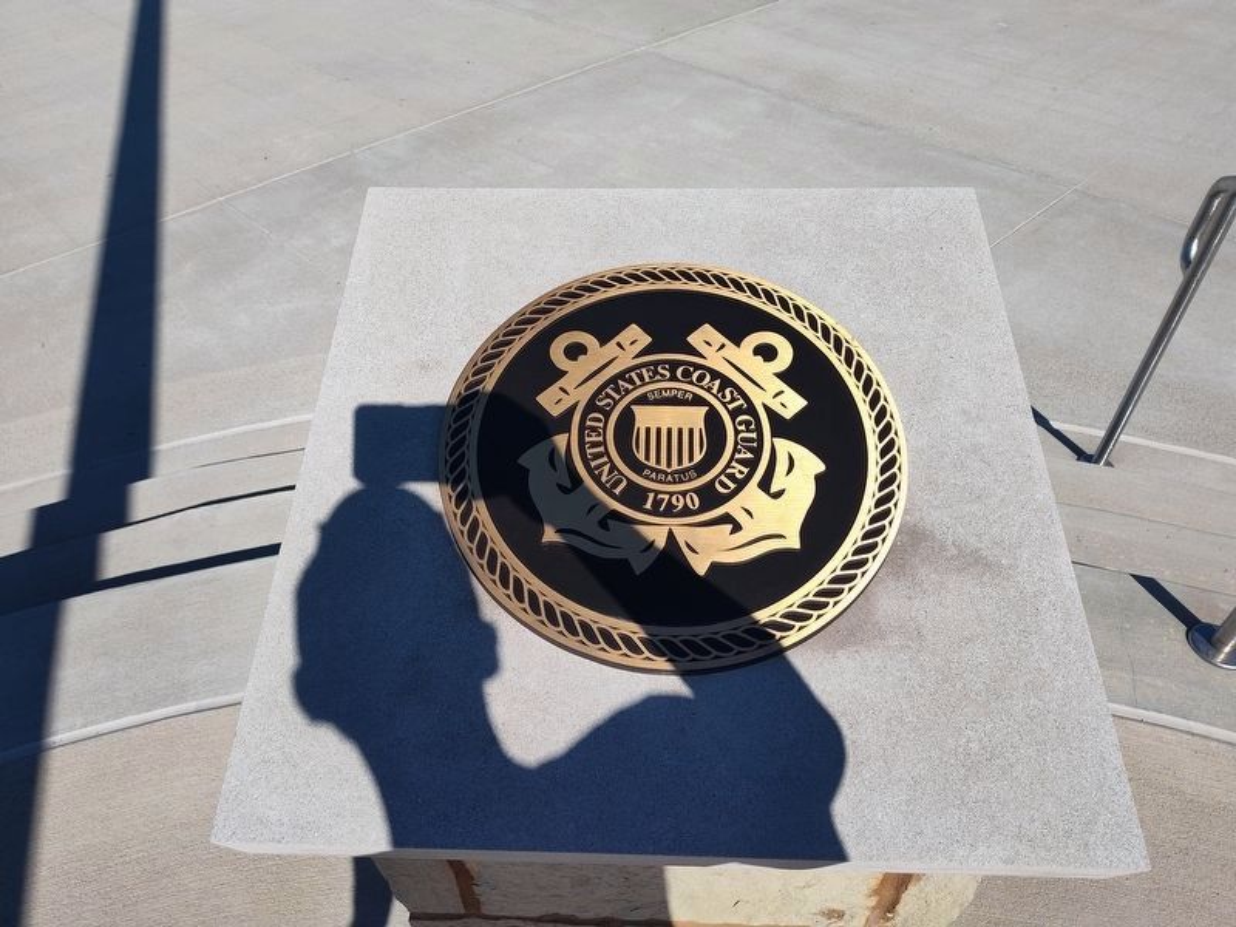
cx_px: 618
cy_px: 464
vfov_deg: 58.9
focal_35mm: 23
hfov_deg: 73.9
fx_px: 821
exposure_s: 1/2247
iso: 100
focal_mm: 5.56
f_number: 1.8
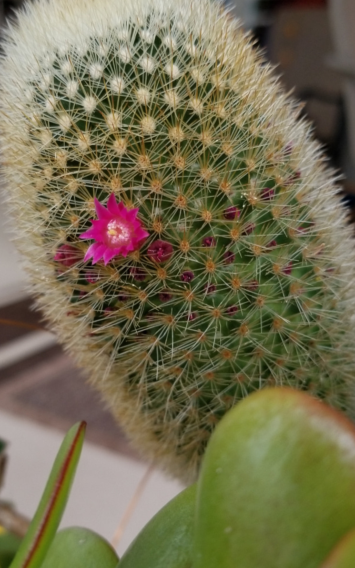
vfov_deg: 52.7
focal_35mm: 37
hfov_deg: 34.3
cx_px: 138
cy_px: 284
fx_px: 573
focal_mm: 4.25
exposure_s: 1/120
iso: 64
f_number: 1.7
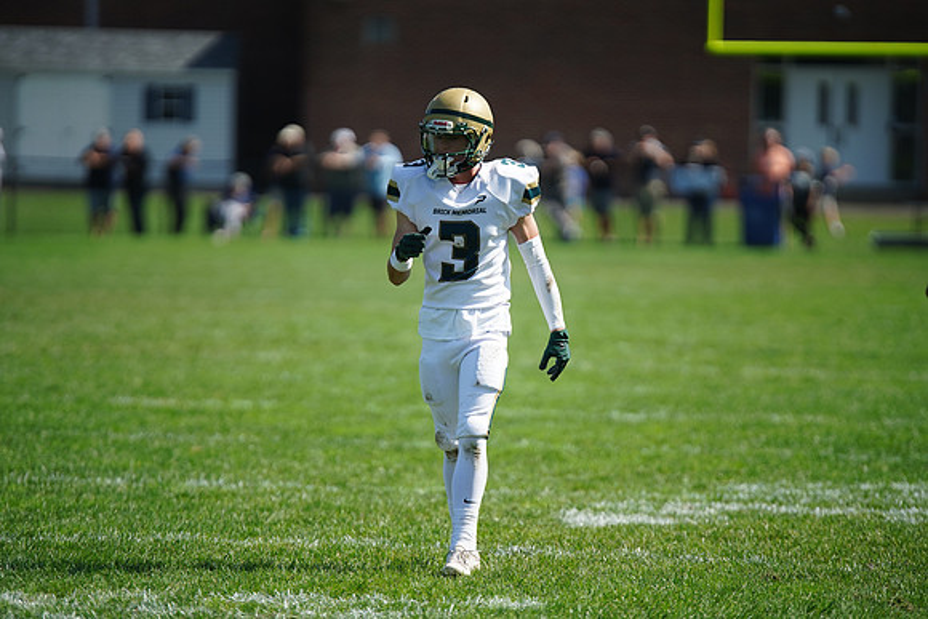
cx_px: 464
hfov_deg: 6.9
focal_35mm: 300
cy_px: 310
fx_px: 7735
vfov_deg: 4.6
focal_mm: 300
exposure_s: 1/5000
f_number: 2.8
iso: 400
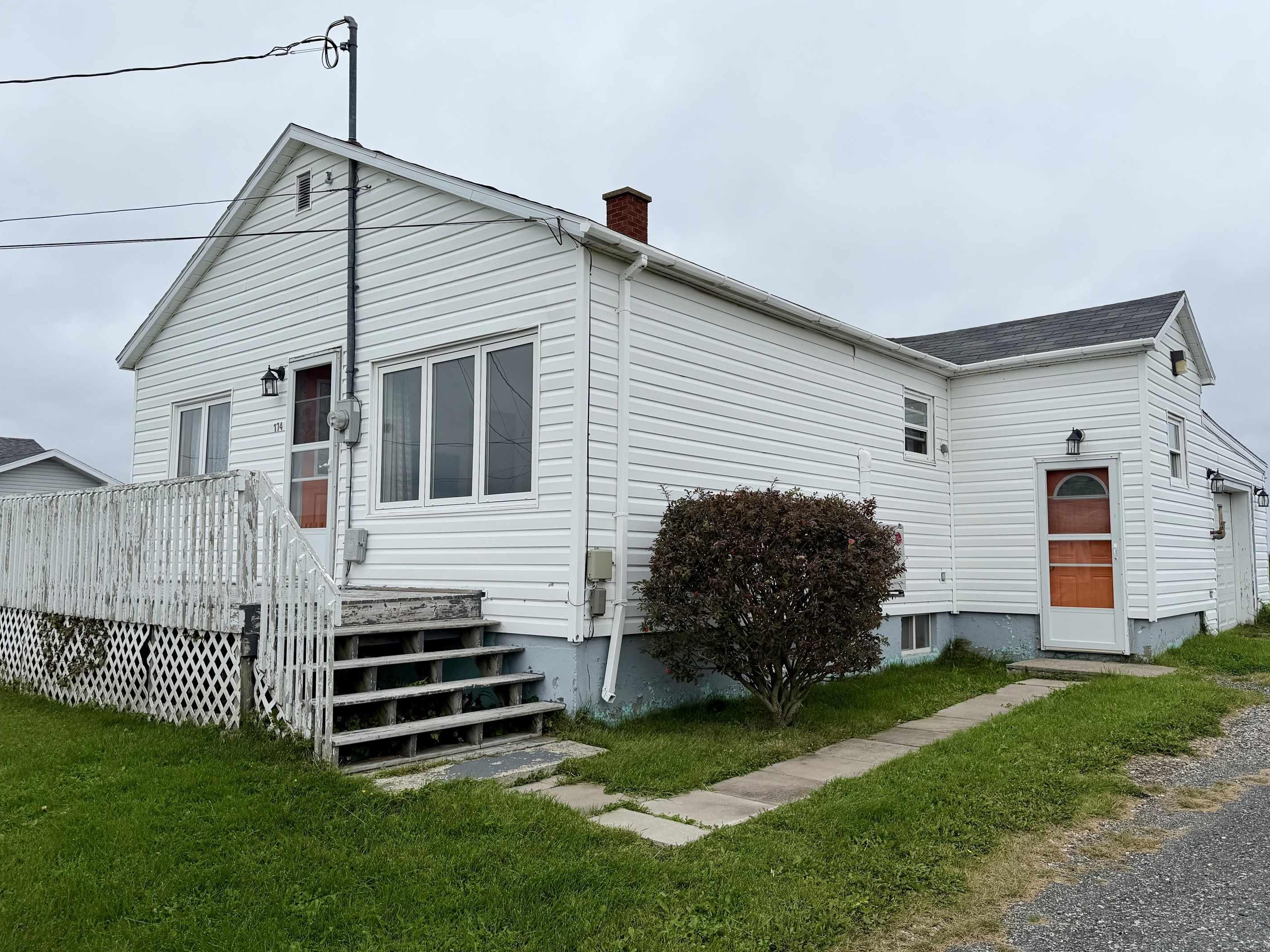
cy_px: 468
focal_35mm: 26
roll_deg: -0.7
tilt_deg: +5.9
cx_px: 678
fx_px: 954
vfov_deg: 53.1
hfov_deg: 67.2
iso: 80
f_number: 1.78
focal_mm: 6.76
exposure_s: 1/4405
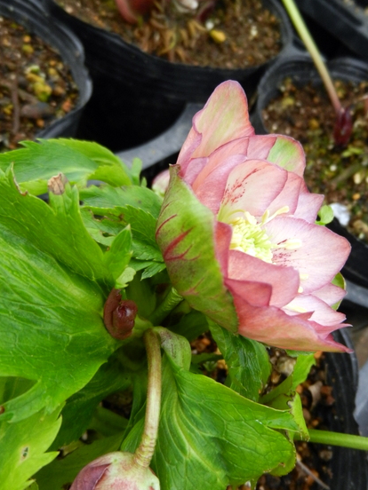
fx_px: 411
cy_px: 271
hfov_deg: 48.2
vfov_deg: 61.5
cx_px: 202
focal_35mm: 29
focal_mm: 4.5
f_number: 3.5
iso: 320
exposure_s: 1/250
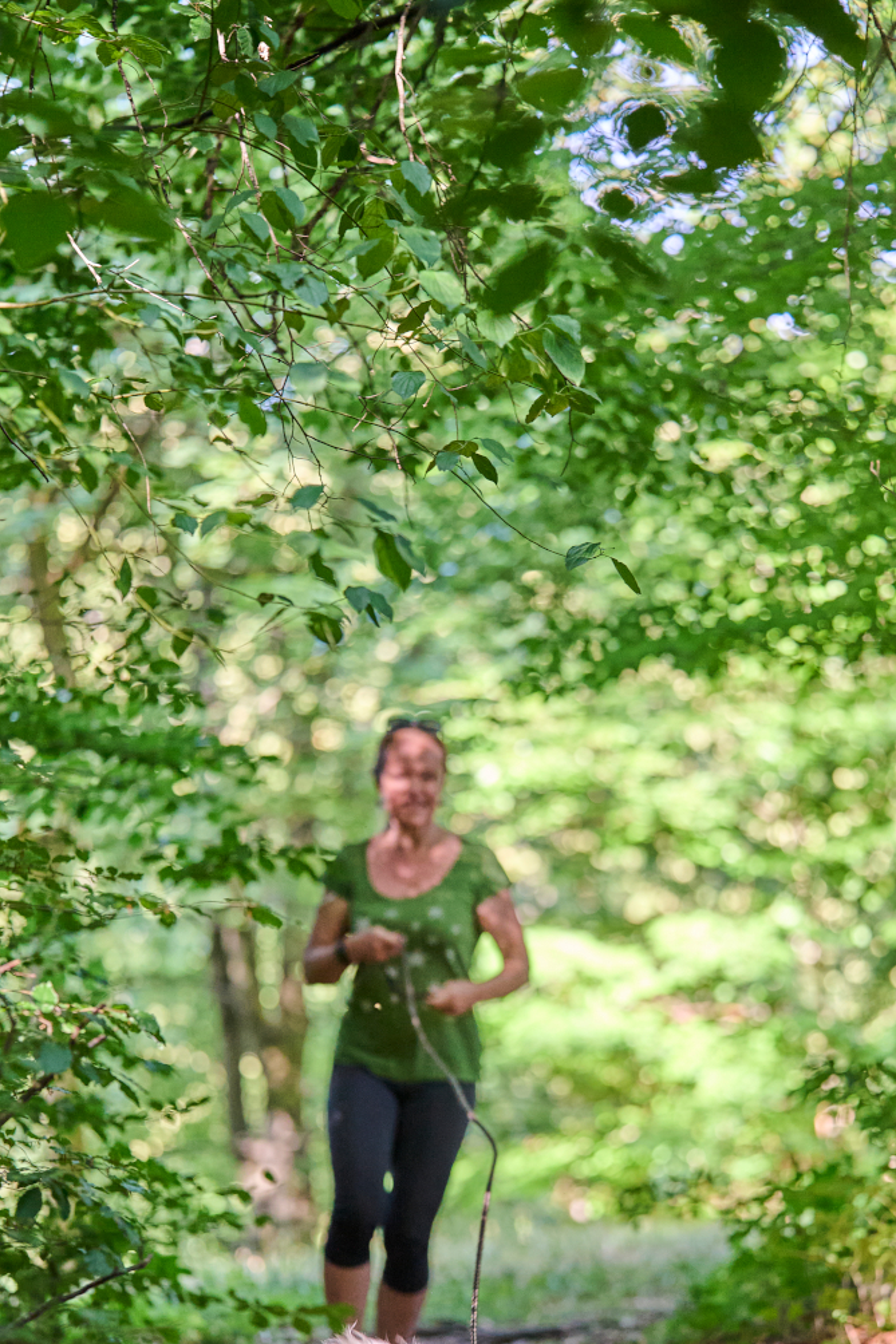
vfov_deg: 16.1
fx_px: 4743
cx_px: 462
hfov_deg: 10.8
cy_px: 936
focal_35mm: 127
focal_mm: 85
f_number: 2
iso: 400
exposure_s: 1/500
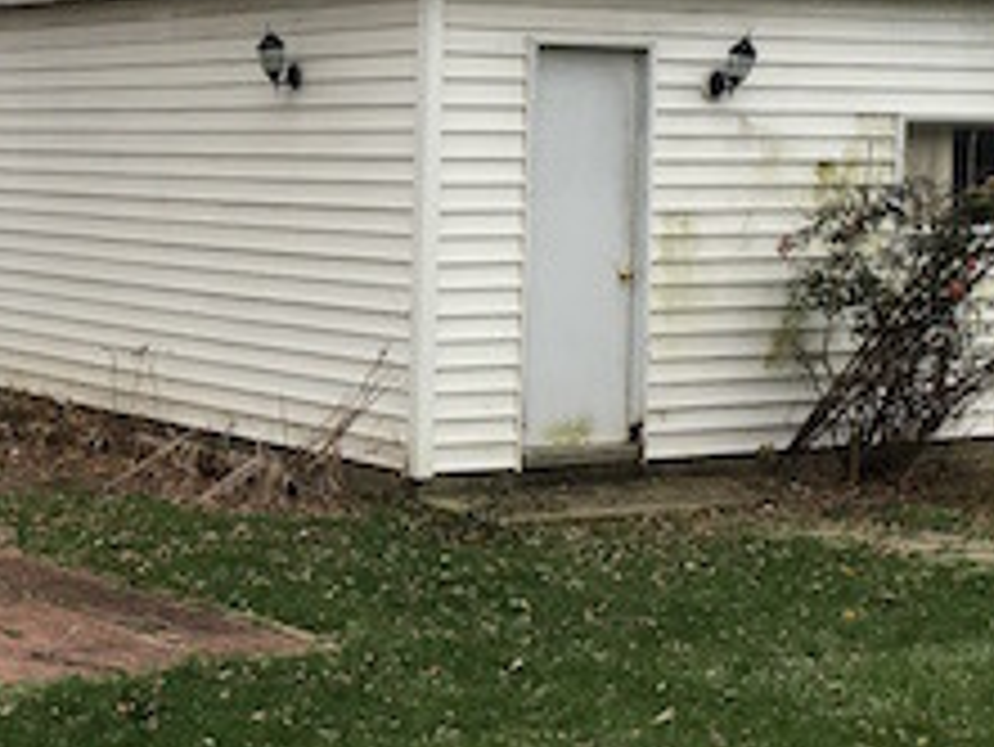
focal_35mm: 84
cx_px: 90
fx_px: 2413
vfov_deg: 17.6
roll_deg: -1.1
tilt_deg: -4.5
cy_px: 270
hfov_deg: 22.7
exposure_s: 1/422
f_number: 2.2
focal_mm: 4.15
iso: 25
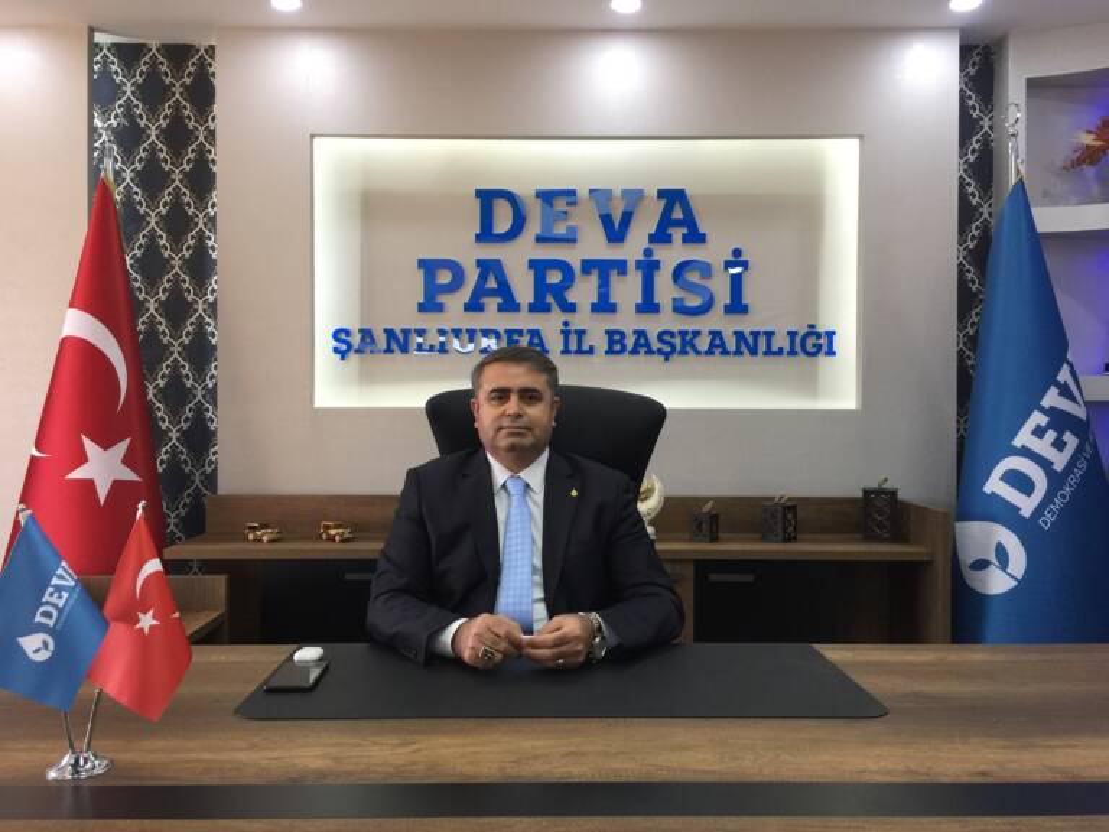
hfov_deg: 61.7
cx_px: 554
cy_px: 416
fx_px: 929
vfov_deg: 48.2
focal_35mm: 29
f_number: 2.2
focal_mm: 4.15
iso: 64
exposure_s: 1/33
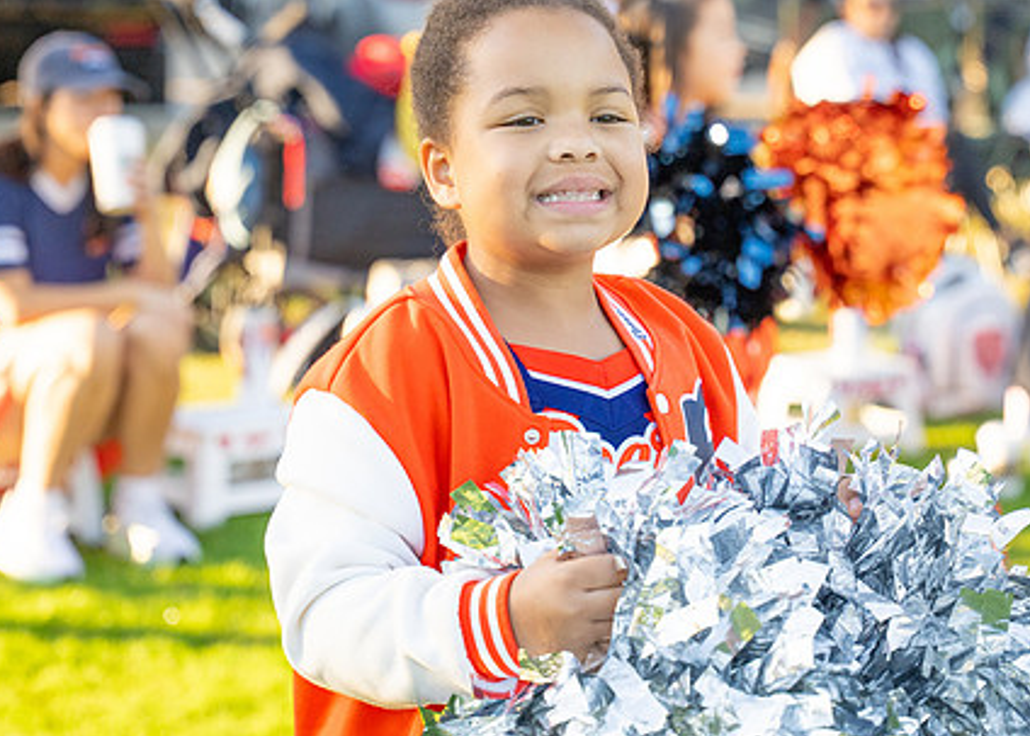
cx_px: 678
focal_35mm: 118
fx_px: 3452
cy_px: 250
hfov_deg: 16.9
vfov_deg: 12.2
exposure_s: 1/1600
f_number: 2.8
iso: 400
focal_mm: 62.7
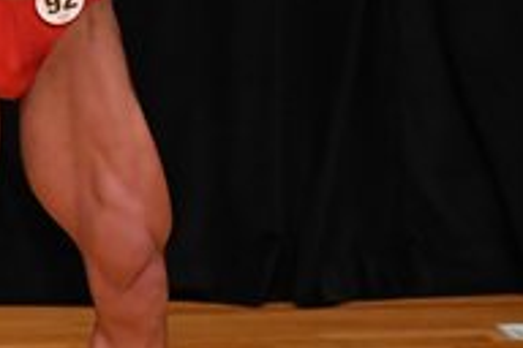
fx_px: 15834
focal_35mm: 1090
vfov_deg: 1.3
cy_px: 60
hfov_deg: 1.9
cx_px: 350
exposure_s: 1/400
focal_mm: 180
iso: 3200
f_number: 5.6
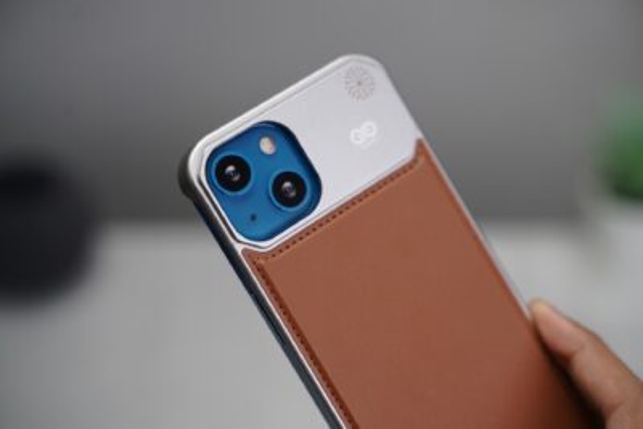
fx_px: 1179
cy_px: 214
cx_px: 322
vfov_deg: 20.6
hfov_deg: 30.5
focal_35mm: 66
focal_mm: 66
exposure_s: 1/90
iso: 400
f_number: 4
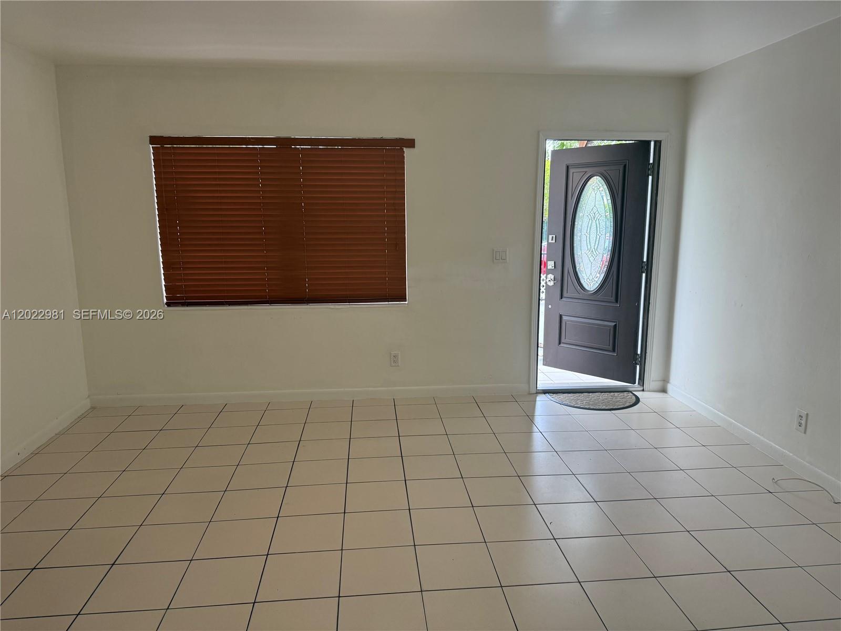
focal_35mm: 24
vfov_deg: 56.8
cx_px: 420
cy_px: 316
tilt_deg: -10.6
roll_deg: -0.3
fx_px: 583
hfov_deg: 71.6
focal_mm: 6.76
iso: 125
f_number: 1.78
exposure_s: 1/198
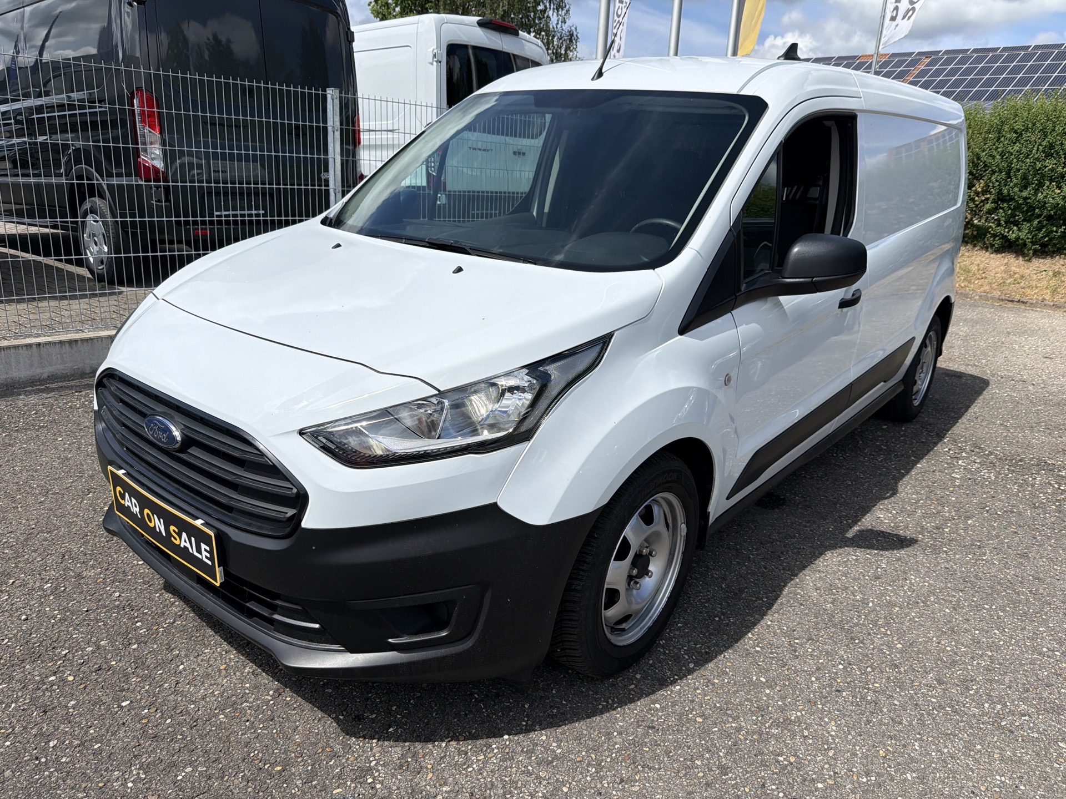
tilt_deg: -16.1
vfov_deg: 56.8
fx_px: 739
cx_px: 533
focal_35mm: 24
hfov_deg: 71.6
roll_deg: -1.7
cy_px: 400
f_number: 1.78
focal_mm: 6.76
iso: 80
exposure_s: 1/8130
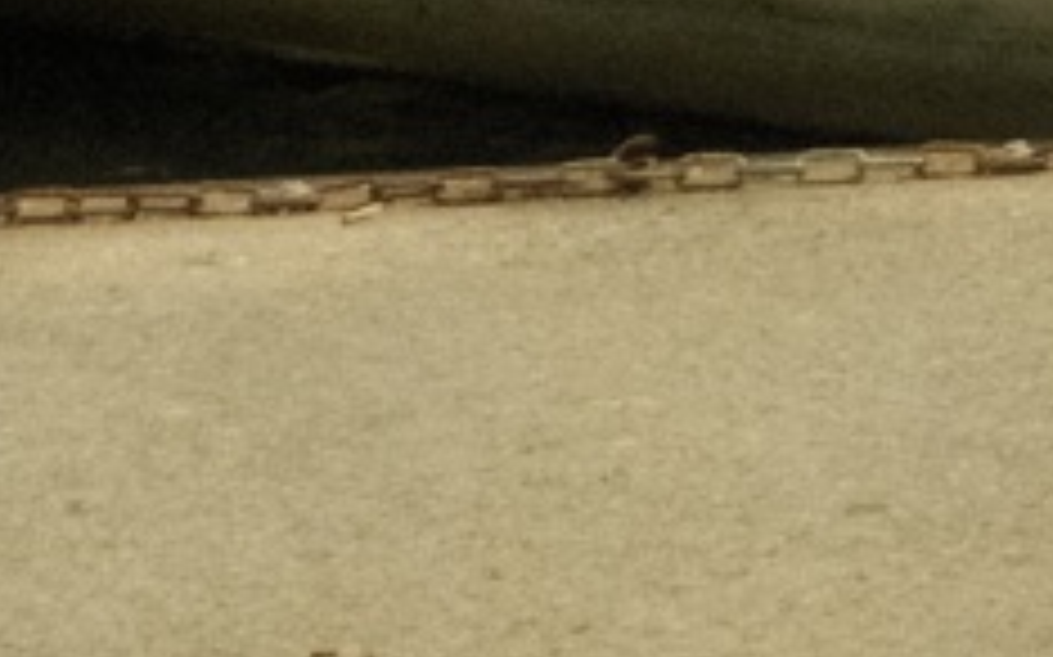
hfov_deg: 3.8
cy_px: -1656
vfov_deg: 2.5
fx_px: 15088
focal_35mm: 526
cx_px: 3928
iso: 2500
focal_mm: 44.5
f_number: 6.4
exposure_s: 1/4000
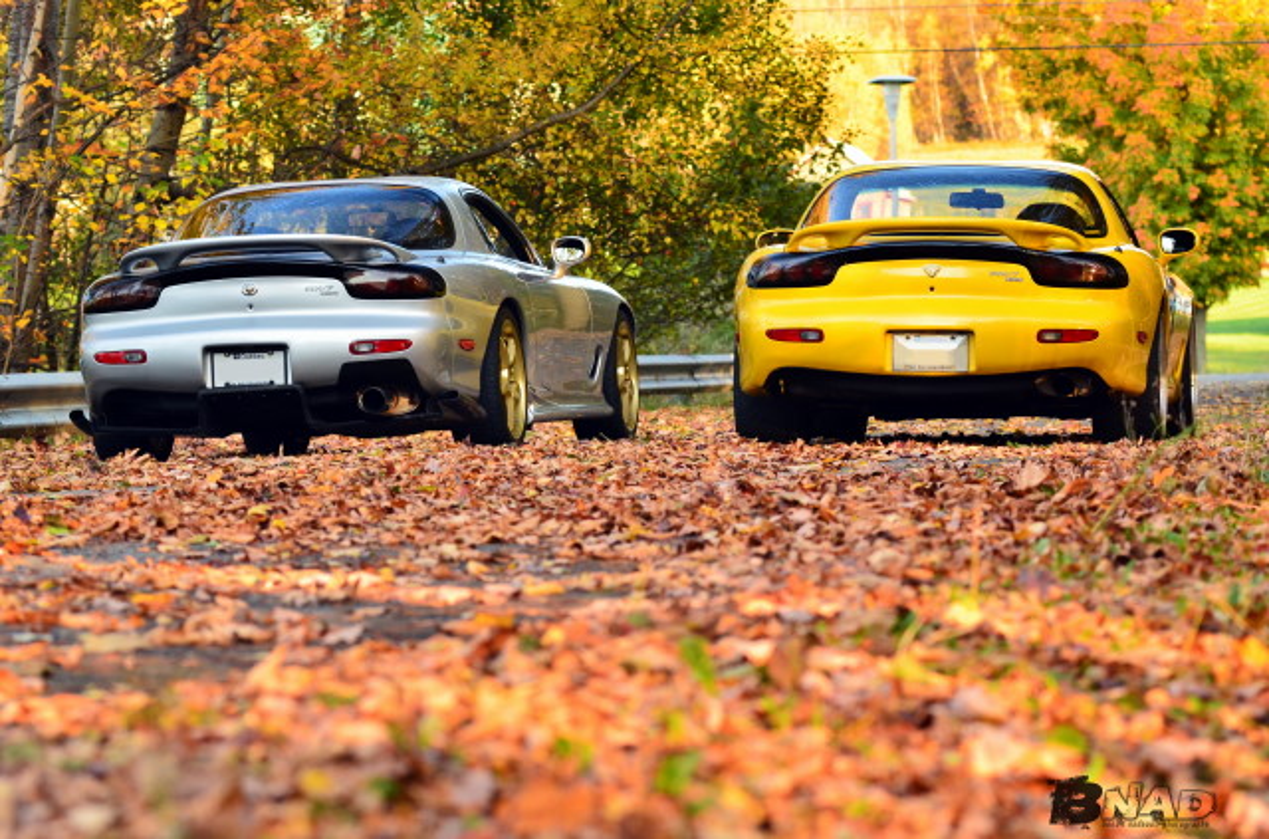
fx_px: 6328
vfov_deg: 7.6
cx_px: 634
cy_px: 420
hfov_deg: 11.5
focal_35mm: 180
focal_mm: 120
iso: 1250
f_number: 6.3
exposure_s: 1/100
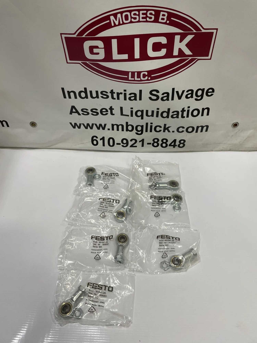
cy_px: 172
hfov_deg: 53.1
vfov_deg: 67.3
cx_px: 128
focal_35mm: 26
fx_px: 257
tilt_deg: -48.8
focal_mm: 4.2
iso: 100
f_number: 1.6
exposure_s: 1/120
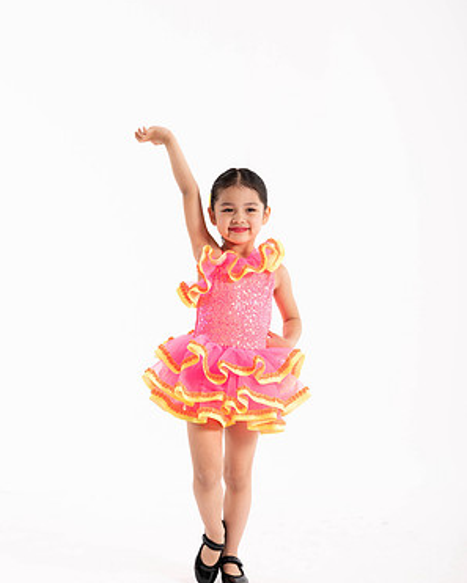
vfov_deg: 28.7
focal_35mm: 66
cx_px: 234
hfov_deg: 23.2
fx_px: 1140
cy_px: 295
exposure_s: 1/200
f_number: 8
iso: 400
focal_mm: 58
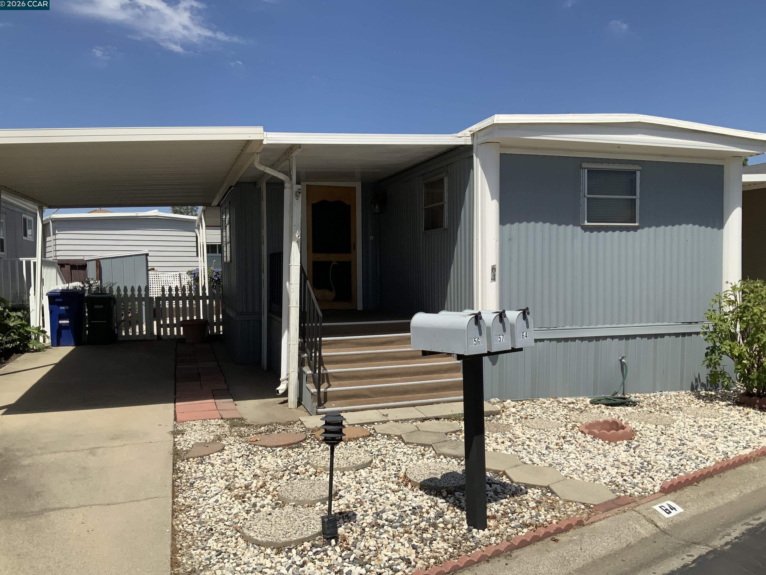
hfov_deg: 60.0
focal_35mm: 30
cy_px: 295
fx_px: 664
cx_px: 394
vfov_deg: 46.8
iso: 20
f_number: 1.8
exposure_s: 1/3534
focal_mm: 3
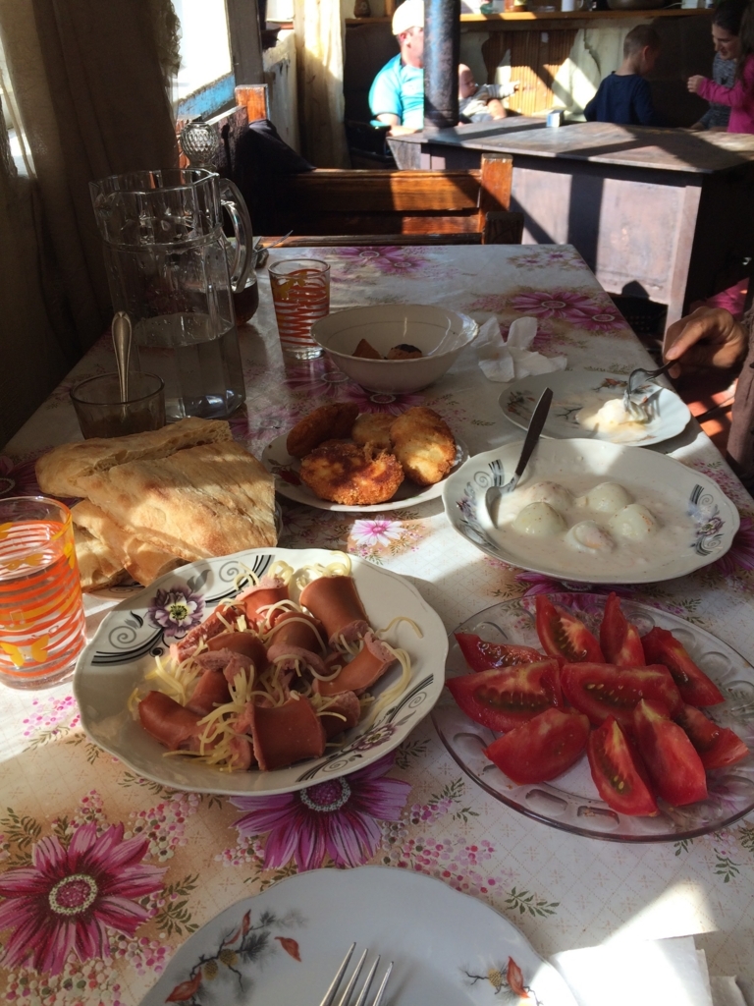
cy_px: 503
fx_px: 842
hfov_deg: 48.2
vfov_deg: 61.7
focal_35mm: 29
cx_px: 377
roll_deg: +1.1
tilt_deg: -29.6
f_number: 2.2
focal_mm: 4.15
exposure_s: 1/376
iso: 32
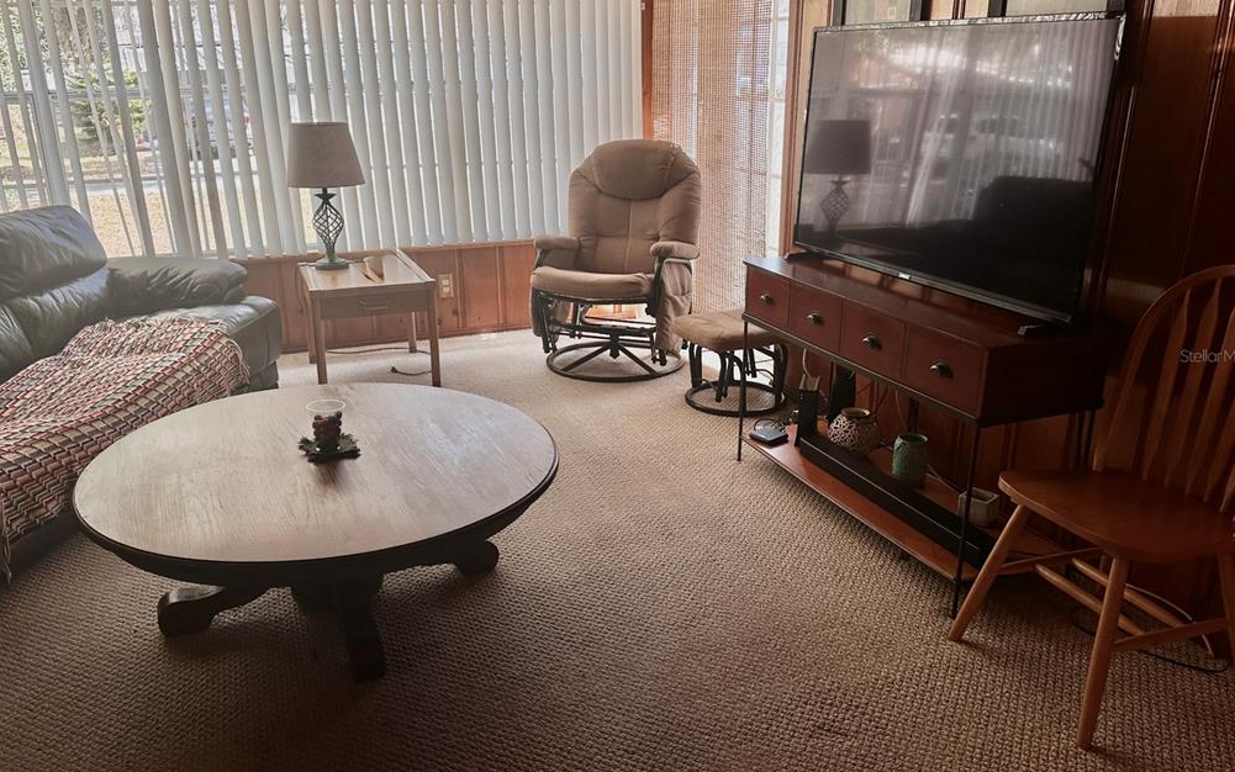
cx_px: 623
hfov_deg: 70.4
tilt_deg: -17.4
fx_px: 875
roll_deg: -2.0
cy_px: 356
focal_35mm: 26
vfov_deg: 47.6
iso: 64
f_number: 1.78
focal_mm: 6.86
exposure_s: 1/195
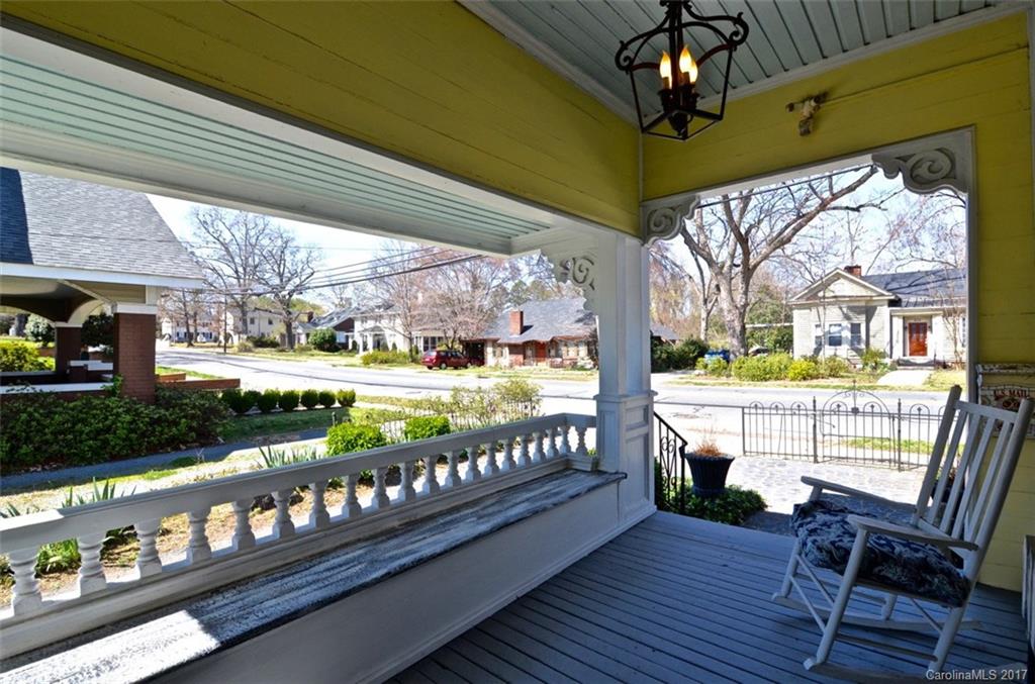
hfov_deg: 95.1
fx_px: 473
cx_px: 518
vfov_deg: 71.7
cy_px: 342
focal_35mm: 16
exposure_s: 1/160
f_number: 6.3
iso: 200
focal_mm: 11
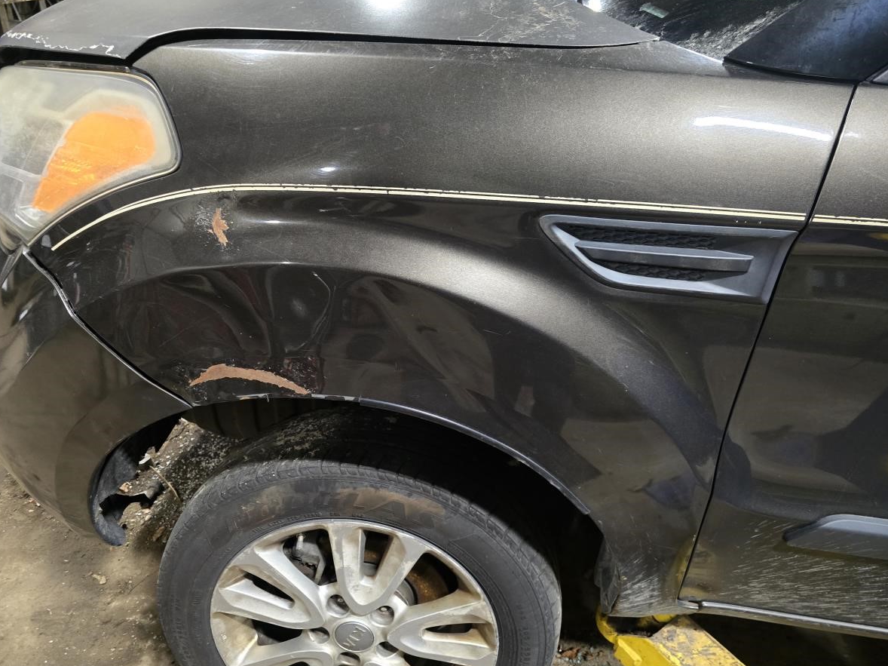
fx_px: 641
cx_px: 461
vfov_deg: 54.8
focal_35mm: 25
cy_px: 358
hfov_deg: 69.4
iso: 1000
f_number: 1.7
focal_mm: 6.3
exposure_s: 1/60
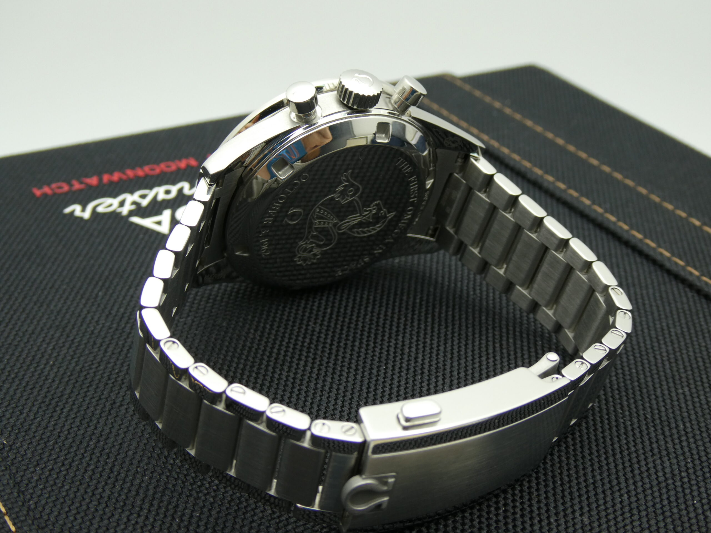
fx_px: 1109
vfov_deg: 27.0
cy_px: 266
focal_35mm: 54
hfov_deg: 35.5
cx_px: 356
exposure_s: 1/80
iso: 100
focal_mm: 9.6
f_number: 4.1
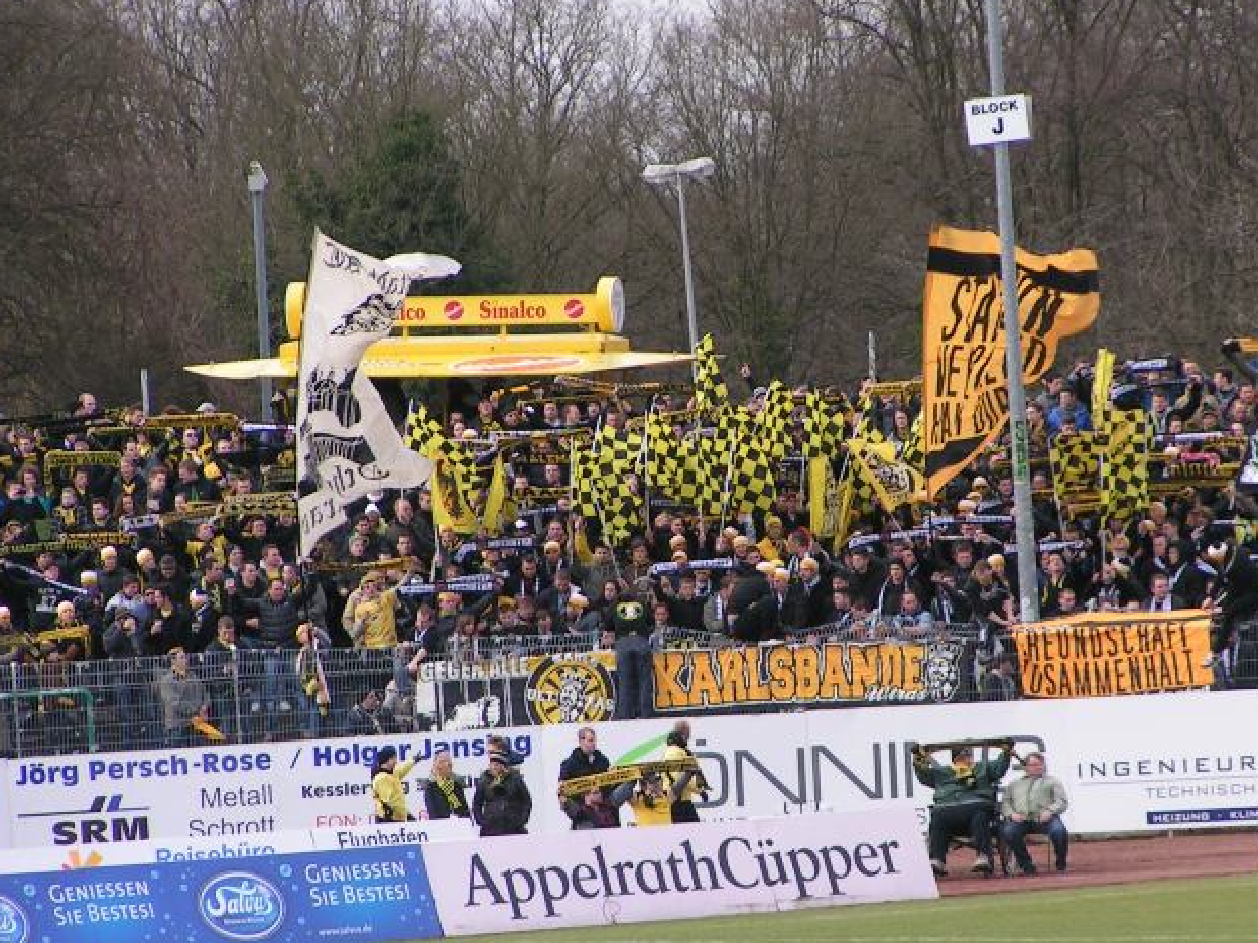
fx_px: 13192
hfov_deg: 5.5
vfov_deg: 4.1
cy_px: 484
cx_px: 720
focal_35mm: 363
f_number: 4
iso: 50
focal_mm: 43.3
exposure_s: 1/400
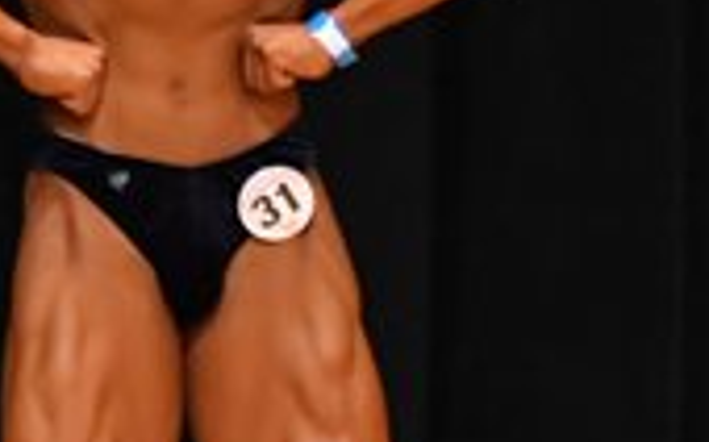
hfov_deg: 1.7
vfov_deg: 1.0
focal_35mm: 1254
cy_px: 179
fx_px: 24214
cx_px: 1503
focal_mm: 180
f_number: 5.6
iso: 4000
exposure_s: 1/400
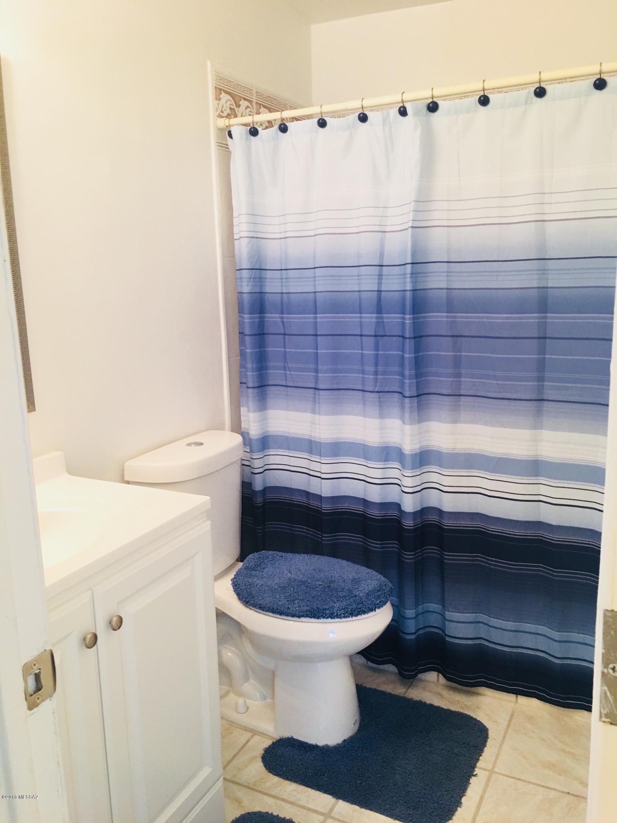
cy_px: 412
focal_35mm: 29
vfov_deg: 61.7
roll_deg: +1.9
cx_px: 308
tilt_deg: -10.8
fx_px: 689
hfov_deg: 48.2
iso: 40
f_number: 2.2
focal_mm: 4.15
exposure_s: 1/15
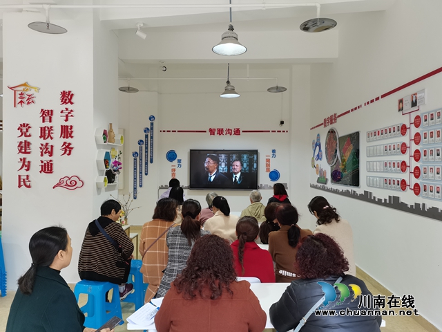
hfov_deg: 67.3
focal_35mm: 26
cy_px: 166
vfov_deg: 53.1
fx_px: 332
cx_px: 221
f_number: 1.8
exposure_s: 1/60
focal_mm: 5.58
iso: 125
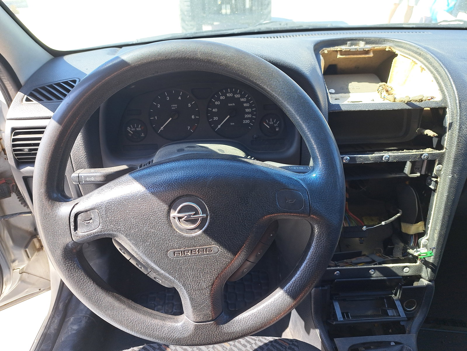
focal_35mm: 24
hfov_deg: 71.6
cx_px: 234
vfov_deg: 56.8
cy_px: 176
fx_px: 324
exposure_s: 1/111
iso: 50
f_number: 1.8
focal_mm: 5.23
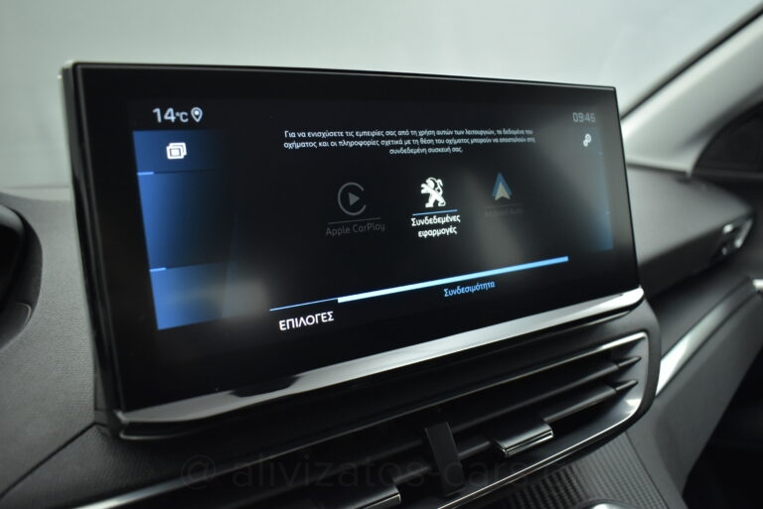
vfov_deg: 48.0
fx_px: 573
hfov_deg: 67.4
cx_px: 382
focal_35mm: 27
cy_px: 254
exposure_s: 1/60
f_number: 3.5
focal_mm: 18
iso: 1600
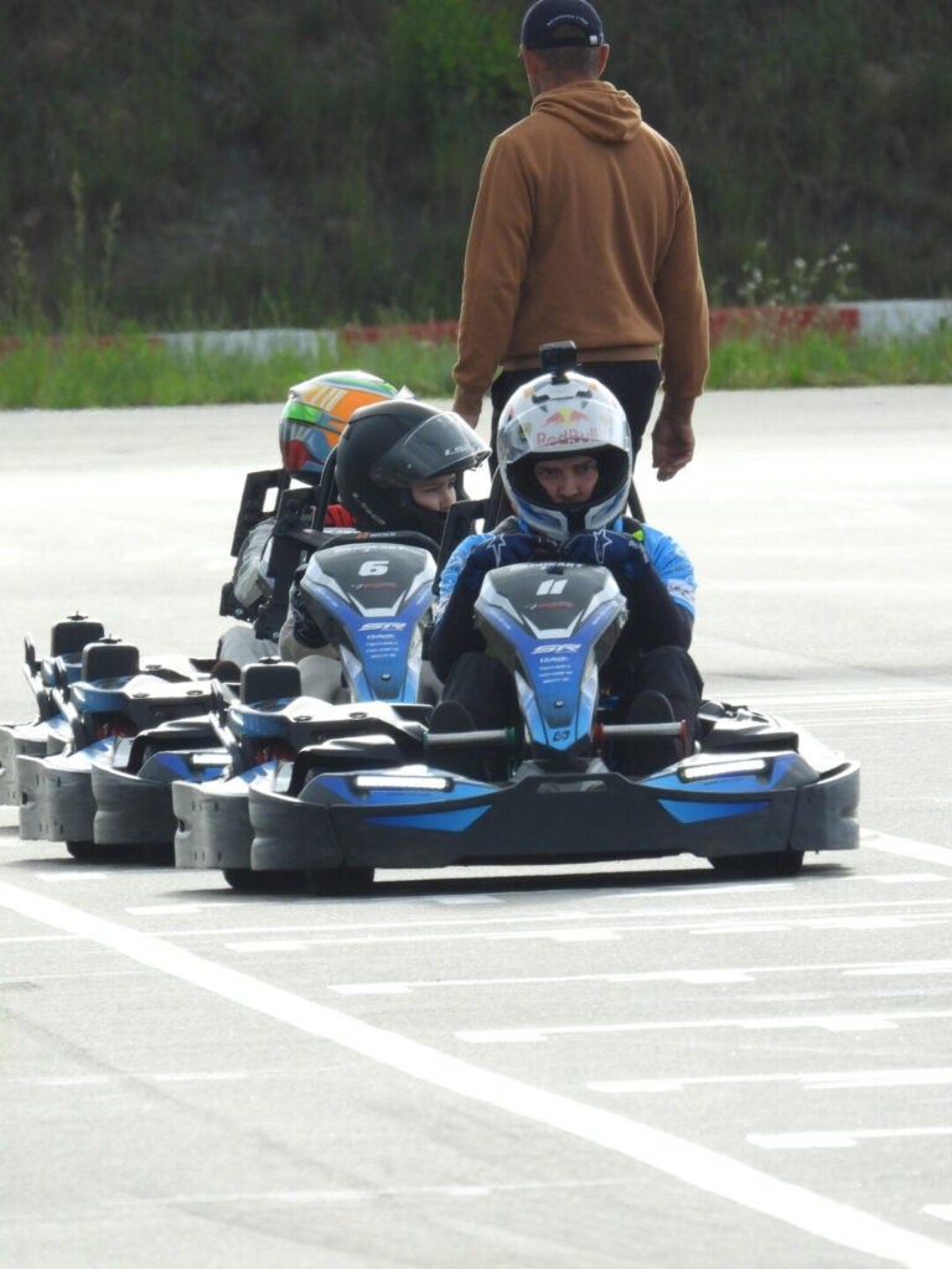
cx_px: 476
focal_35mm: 1100
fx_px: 40336
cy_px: 634
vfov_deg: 1.8
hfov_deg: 1.4
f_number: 5.6
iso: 250
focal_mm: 198
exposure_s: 1/500
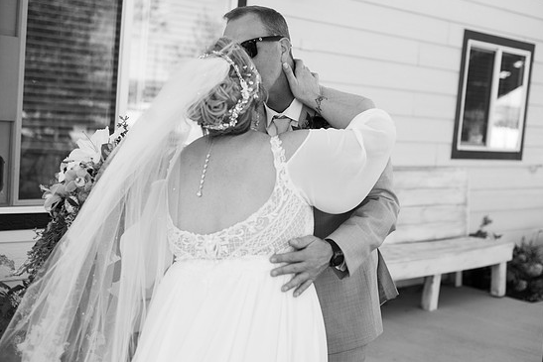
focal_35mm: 53
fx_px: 800
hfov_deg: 37.5
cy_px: 190
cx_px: 287
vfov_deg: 25.5
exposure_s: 1/1250
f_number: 2.8
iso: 400
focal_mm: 50
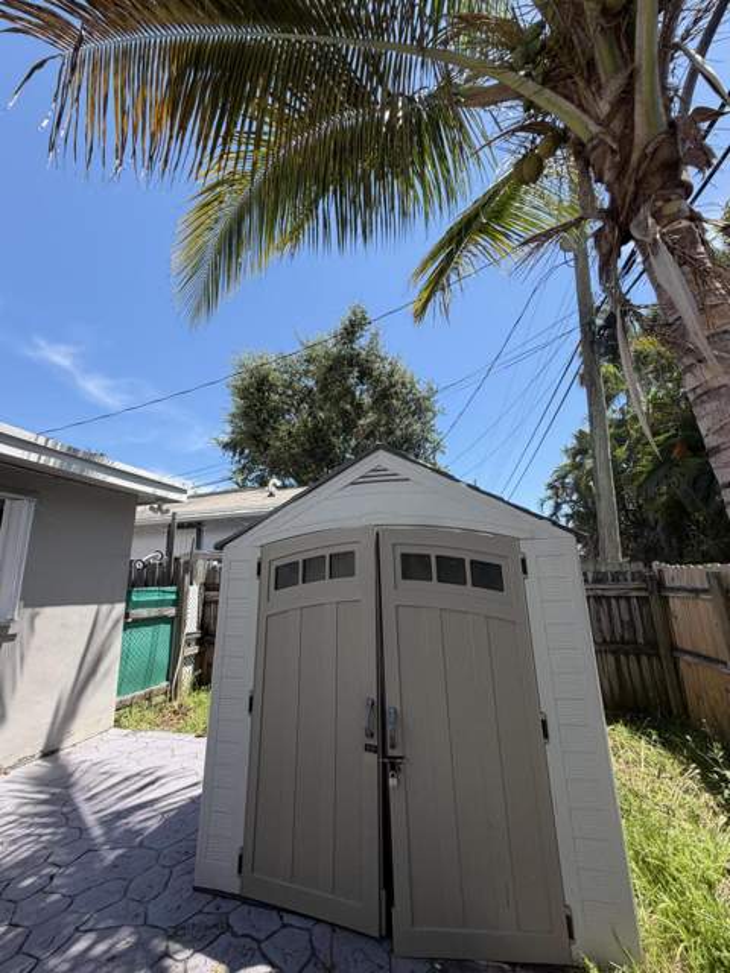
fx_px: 394
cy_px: 486
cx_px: 365
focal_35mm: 14
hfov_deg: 85.7
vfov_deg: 102.1
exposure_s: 1/770
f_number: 2.2
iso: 40
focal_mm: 2.22
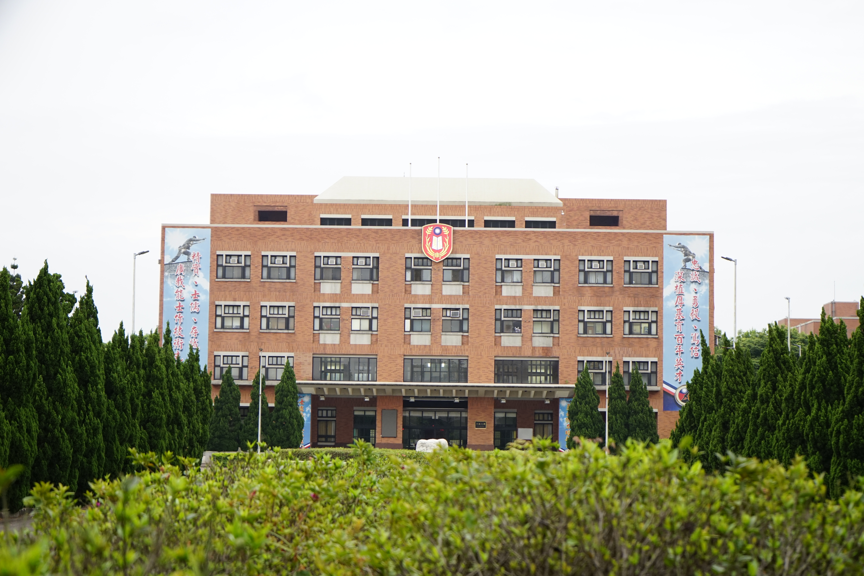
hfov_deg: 28.8
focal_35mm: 70
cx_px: 432
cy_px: 288
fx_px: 1680
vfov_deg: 19.5
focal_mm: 70
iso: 1000
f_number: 5.6
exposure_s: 1/125
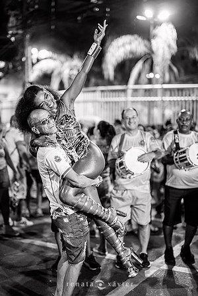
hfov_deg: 27.0
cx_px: 99
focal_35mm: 50
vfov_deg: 39.6
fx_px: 412
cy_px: 148
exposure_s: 1/320
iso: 2500
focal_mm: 50
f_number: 1.2
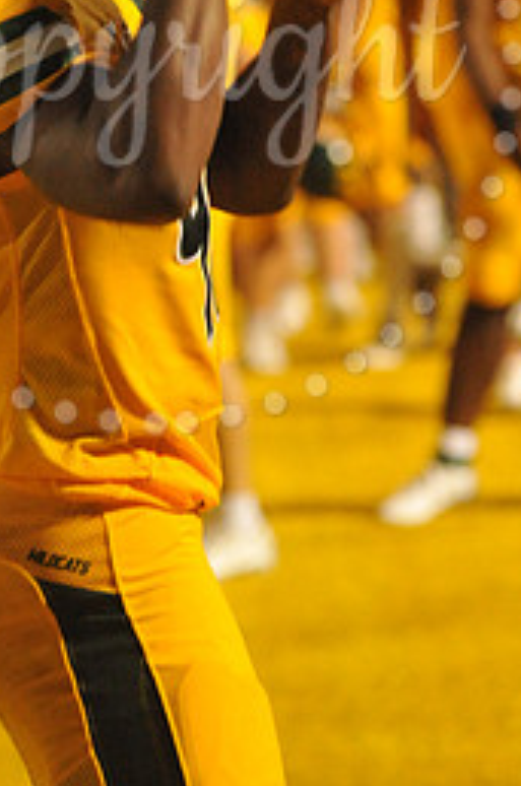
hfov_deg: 4.5
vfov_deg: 6.8
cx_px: 155
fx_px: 6626
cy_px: 61
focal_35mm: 304
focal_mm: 135
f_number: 4
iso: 6400
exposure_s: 1/250
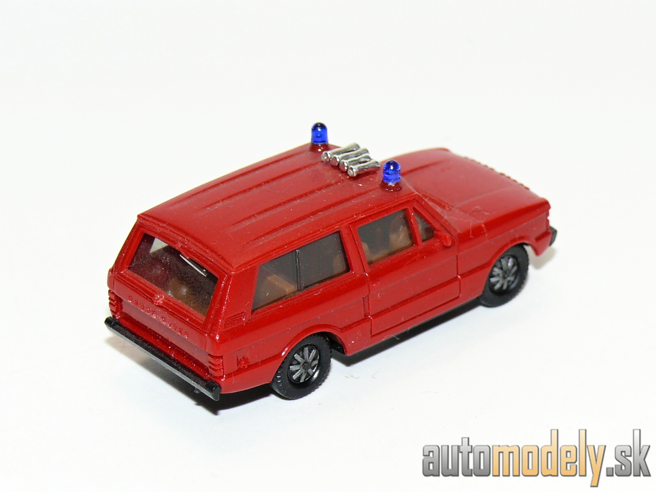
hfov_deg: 13.8
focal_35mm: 143
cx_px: 328
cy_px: 246
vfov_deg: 10.4
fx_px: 2710
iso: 100
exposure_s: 1/30
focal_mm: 16.9
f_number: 4
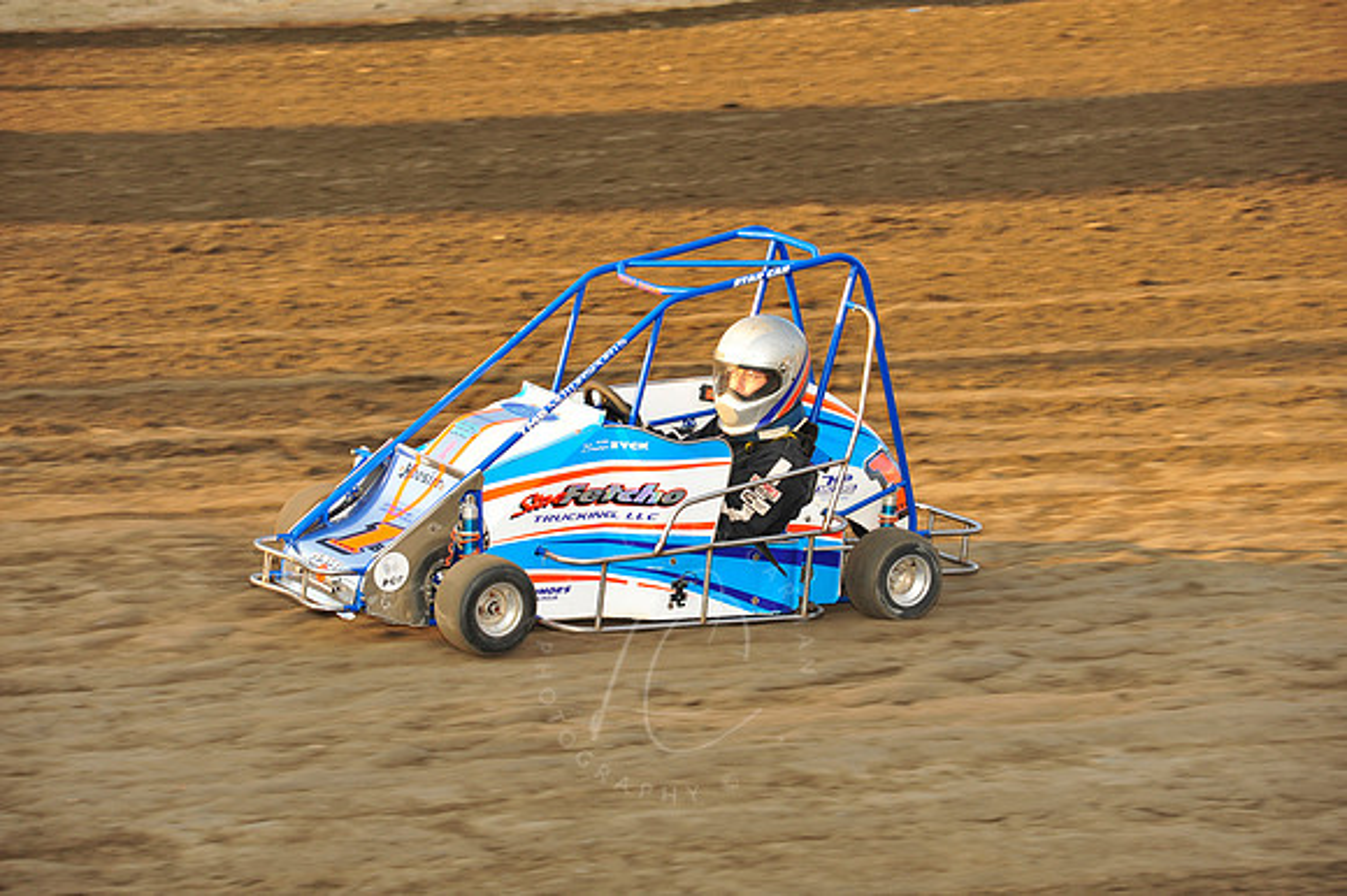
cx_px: 674
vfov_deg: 8.1
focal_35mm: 170
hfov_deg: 12.1
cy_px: 448
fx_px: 6357
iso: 640
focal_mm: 170
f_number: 8
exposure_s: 1/320
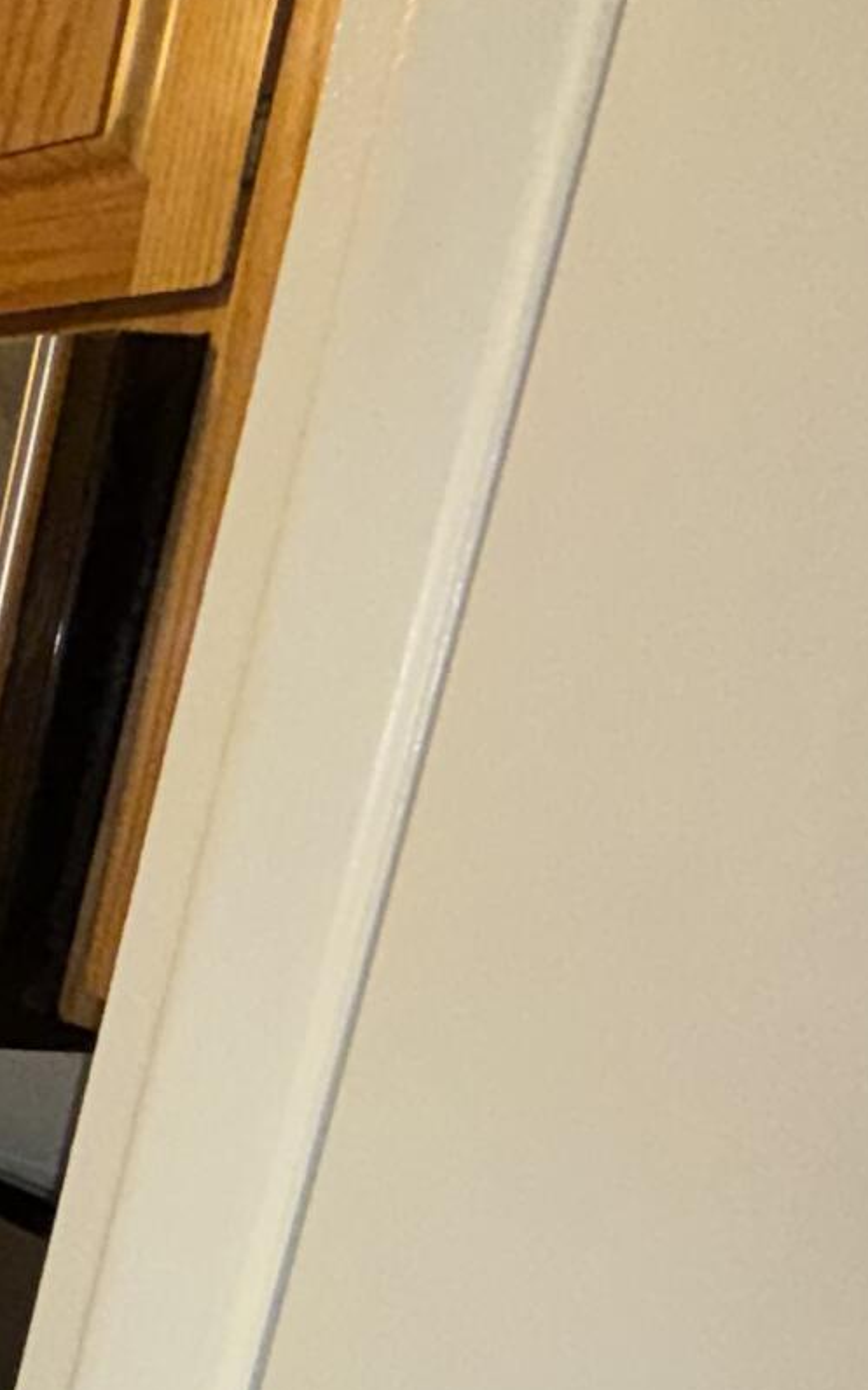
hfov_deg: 13.6
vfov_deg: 35.1
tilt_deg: -15.2
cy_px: 1115
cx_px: -1378
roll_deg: -1.6
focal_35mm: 56
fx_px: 2119
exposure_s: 1/60
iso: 100
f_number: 2.2
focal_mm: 2.22
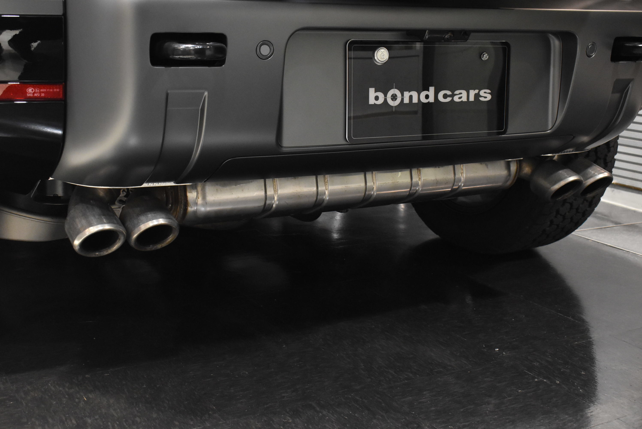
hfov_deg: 41.1
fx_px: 857
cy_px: 214
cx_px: 321
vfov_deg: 28.1
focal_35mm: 48
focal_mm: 32
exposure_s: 1/50
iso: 3200
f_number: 8
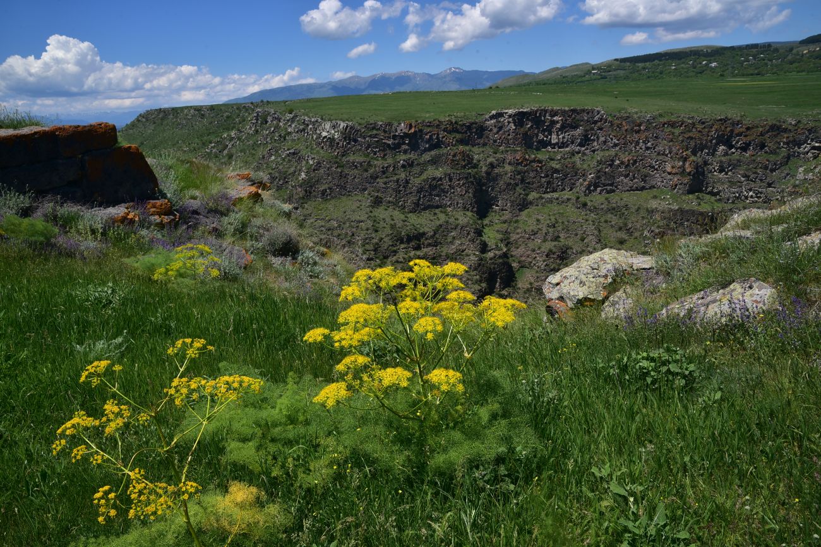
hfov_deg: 39.6
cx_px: 410
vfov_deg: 27.0
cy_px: 274
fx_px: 1140
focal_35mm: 50
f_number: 16
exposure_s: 1/160
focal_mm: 50
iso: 160
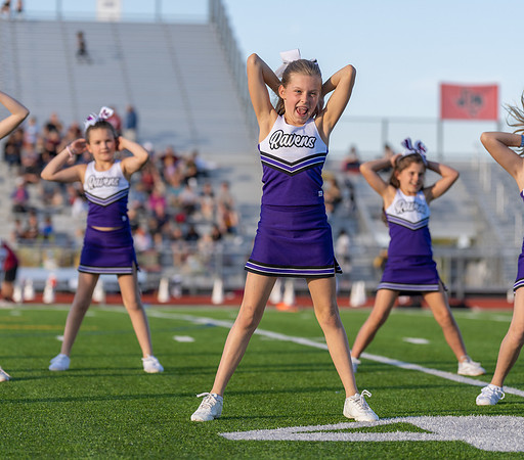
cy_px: 208
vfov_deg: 10.3
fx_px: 2551
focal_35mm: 158
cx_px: 264
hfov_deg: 11.7
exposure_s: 1/1000
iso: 100
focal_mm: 108
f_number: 2.8
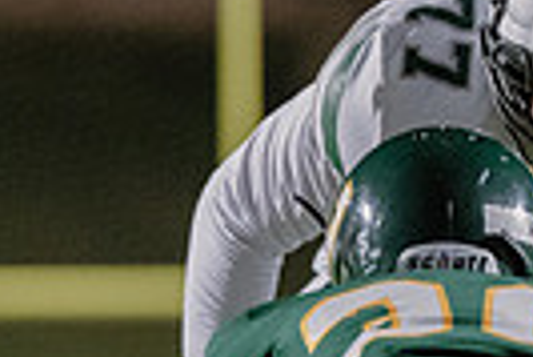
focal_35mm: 877
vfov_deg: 1.6
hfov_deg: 2.3
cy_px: 487
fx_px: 12998
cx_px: -429
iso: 6400
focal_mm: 194
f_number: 2.8
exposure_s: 1/1000
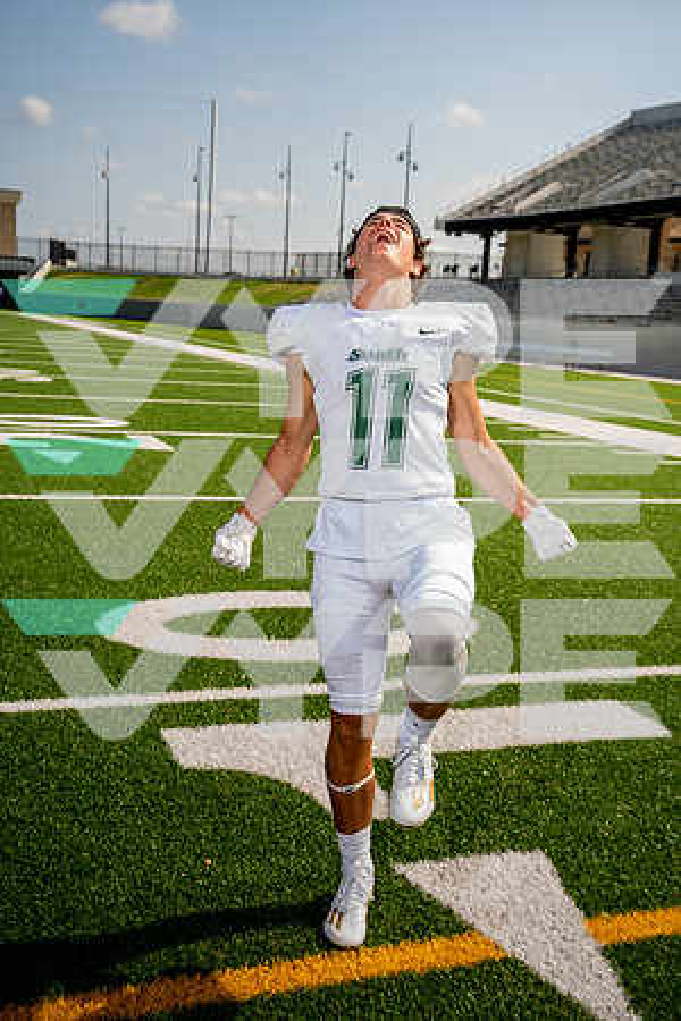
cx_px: 340
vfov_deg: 47.4
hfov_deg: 32.6
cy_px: 510
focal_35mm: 41
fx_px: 1163
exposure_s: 1/250
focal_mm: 41
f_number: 5.6
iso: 100
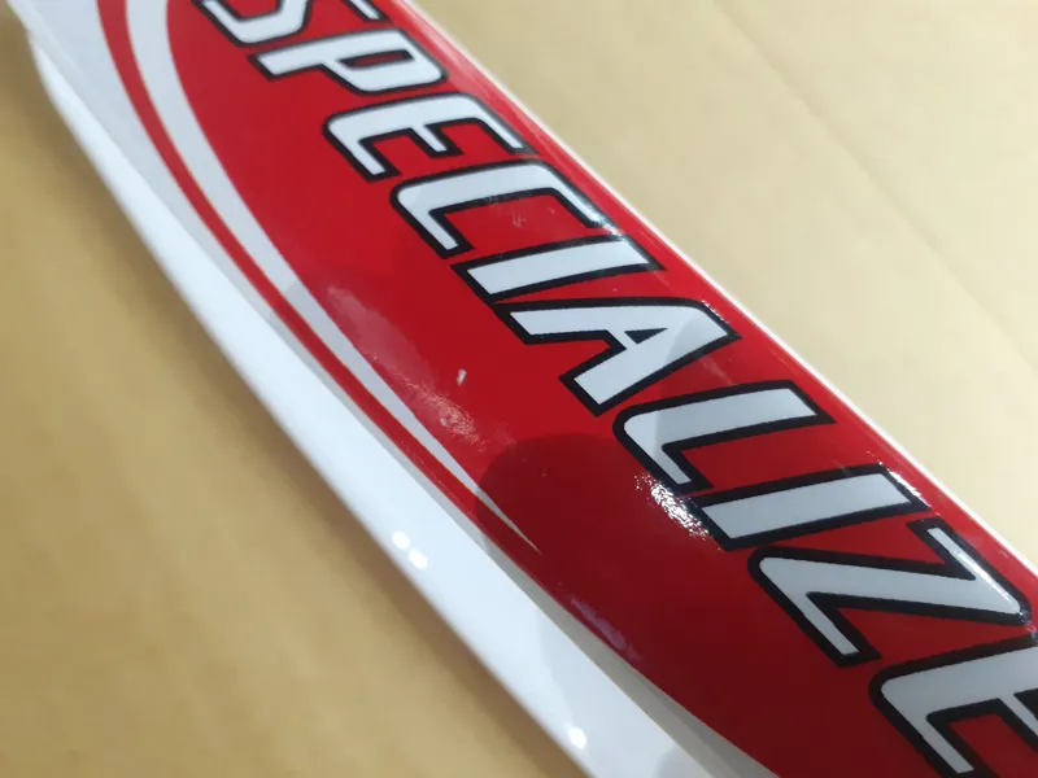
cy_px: 389
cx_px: 519
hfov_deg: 65.3
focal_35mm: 27
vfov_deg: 51.4
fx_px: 810
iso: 200
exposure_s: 1/50
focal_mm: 3.6
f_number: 1.9
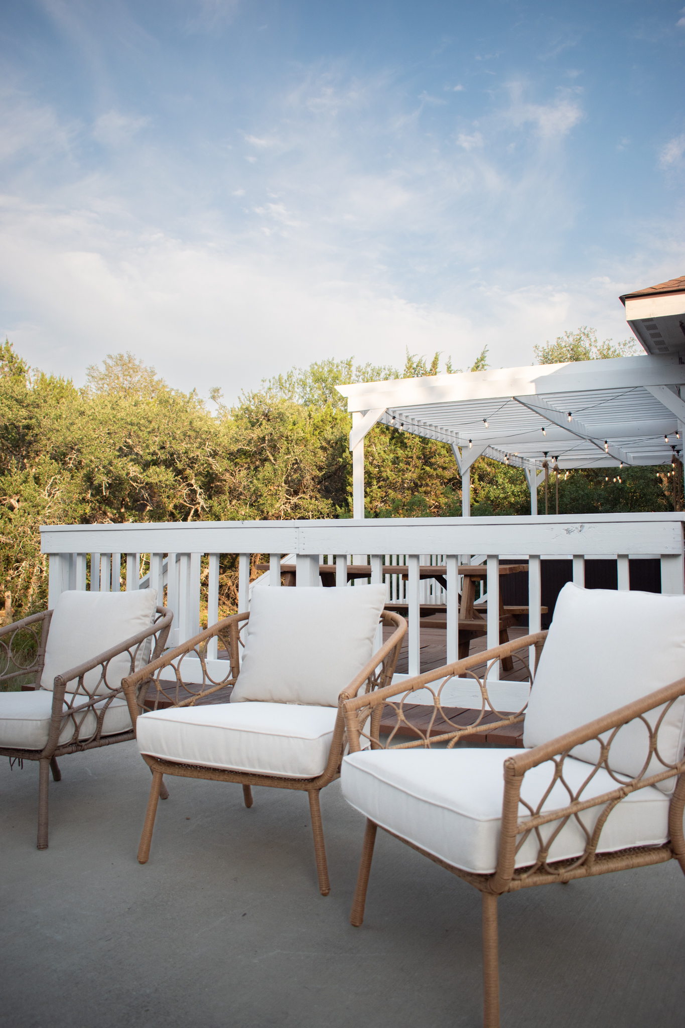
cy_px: 514
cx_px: 342
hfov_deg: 47.9
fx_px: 771
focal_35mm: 27
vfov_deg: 67.4
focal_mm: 18
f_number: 4
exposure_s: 1/1250
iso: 100
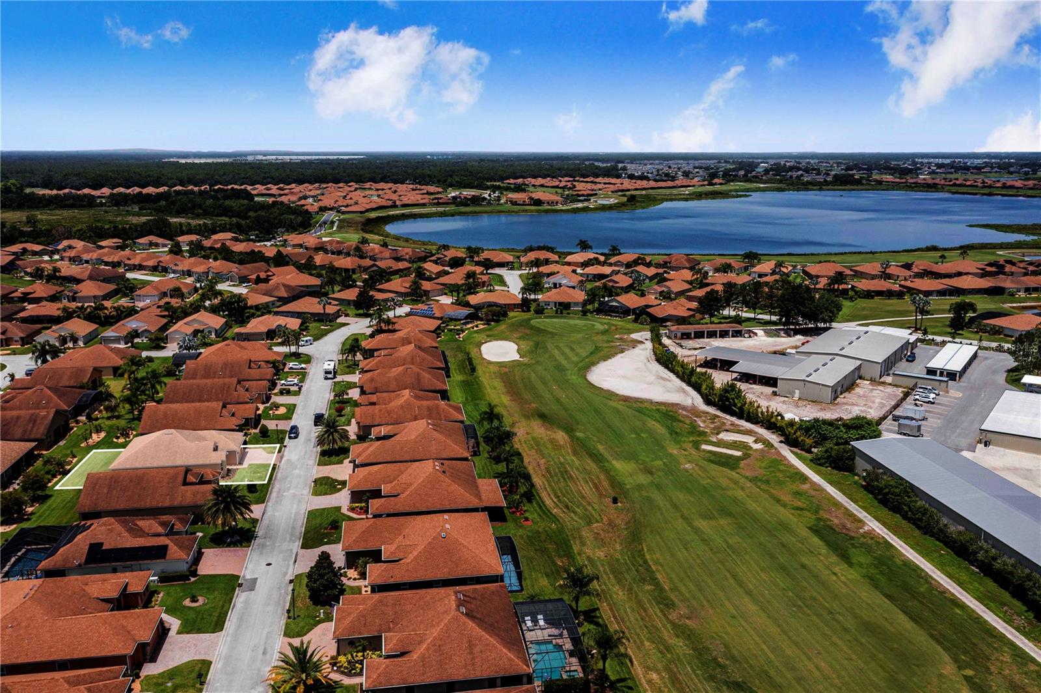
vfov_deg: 46.4
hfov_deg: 65.5
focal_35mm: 28
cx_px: 520
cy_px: 346
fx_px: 809
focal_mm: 10.26
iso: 100
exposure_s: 1/500
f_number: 5.6
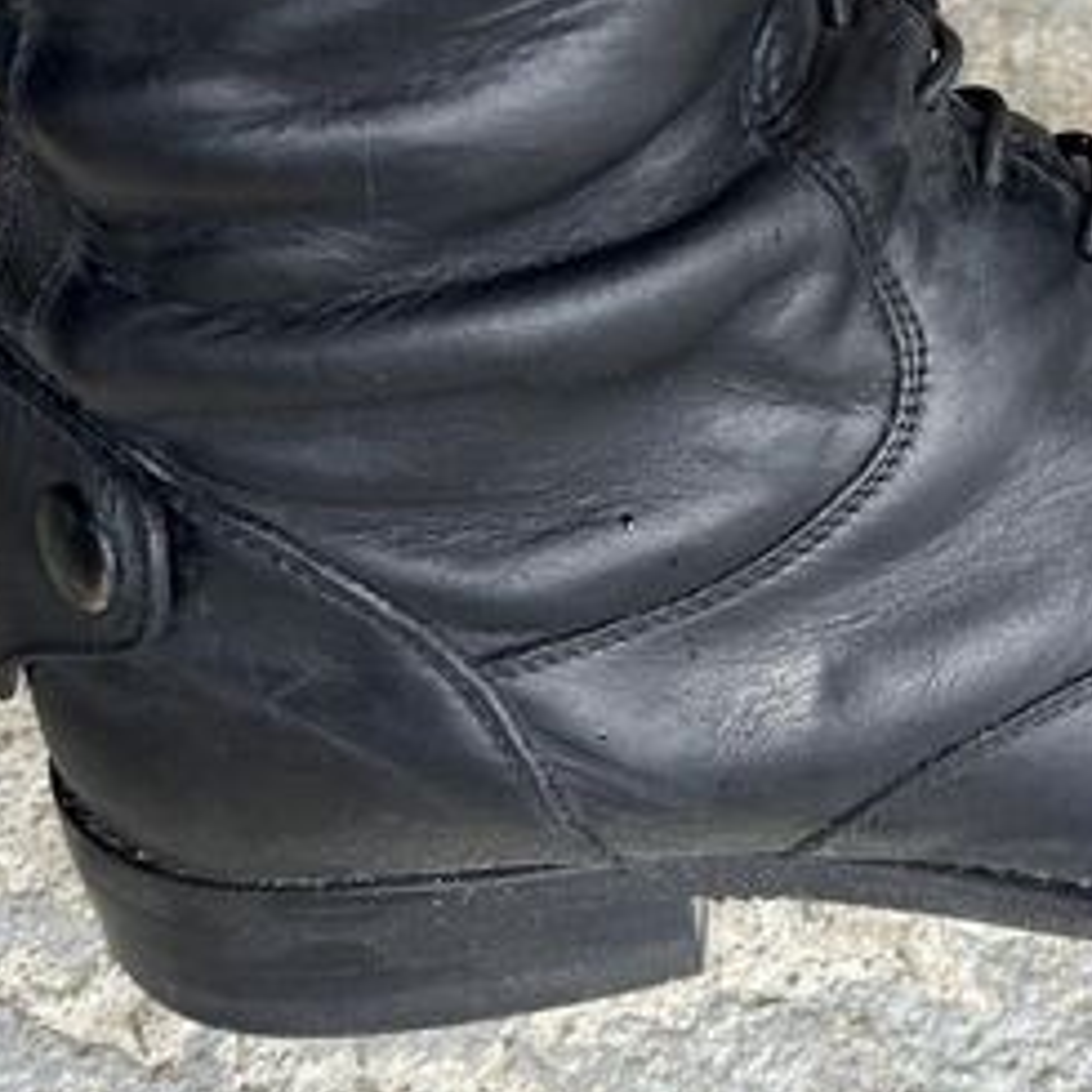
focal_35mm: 60
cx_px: 963
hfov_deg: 27.7
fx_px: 2141
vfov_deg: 28.4
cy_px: 370
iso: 125
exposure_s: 1/68
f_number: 1.5
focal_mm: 5.7
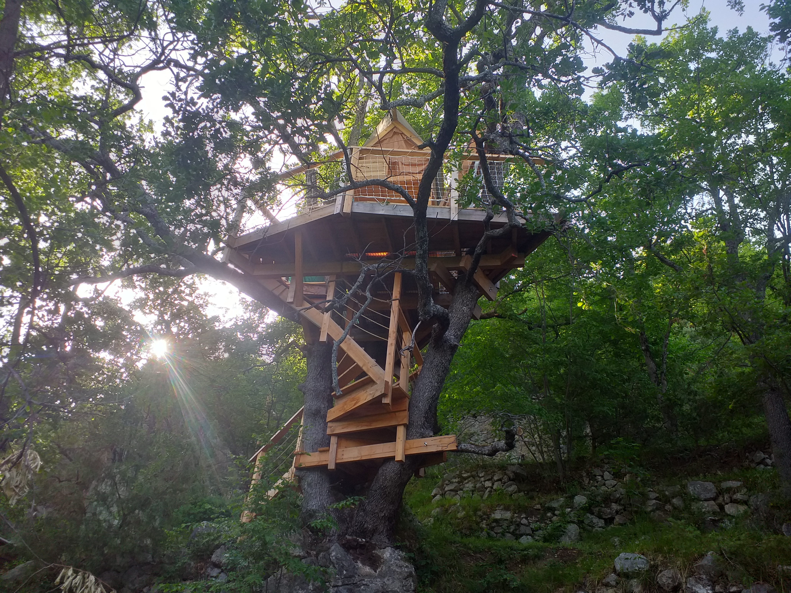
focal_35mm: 27
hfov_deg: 65.3
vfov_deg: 51.4
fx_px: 617
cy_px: 296
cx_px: 396
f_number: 1.9
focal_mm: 3.6
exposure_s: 1/154
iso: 40
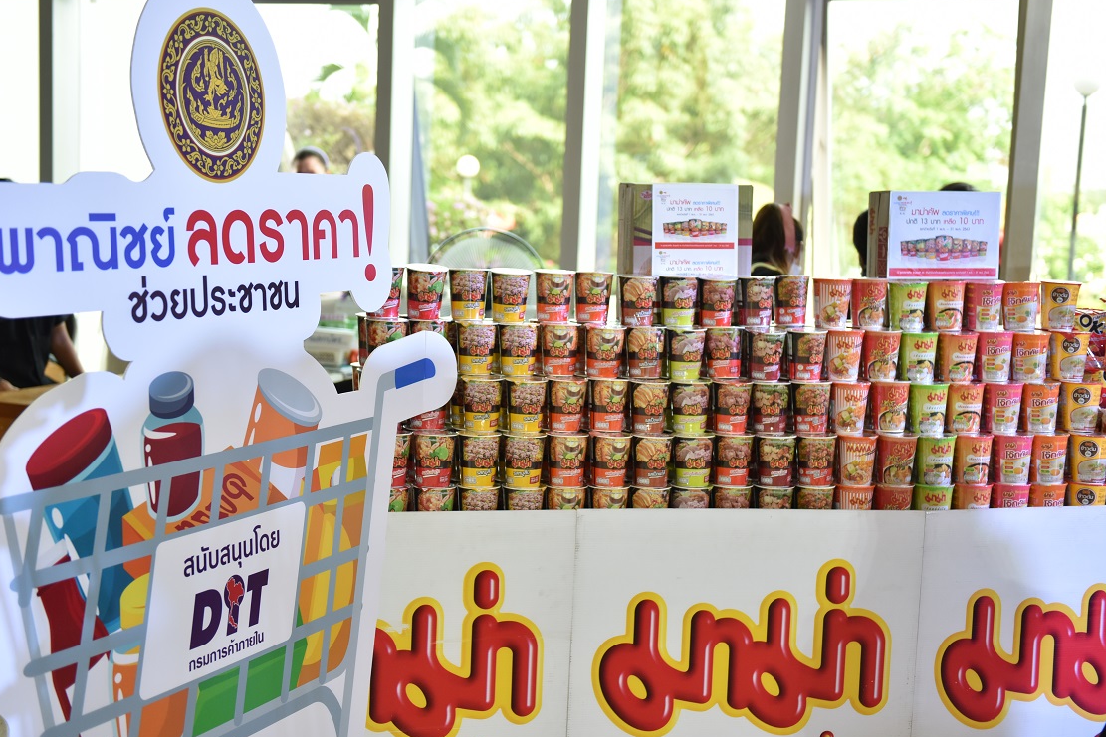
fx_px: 1659
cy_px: 353
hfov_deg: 36.9
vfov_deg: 25.1
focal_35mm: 54
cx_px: 518
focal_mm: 50
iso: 1000
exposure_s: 1/160
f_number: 2.8
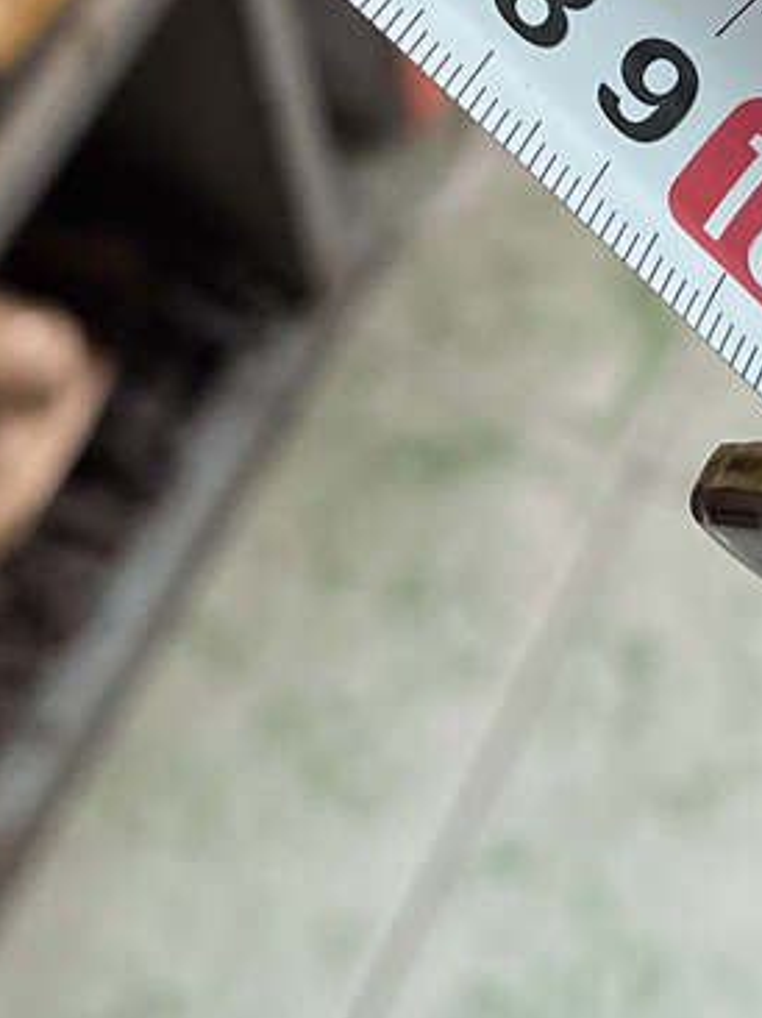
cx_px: 459
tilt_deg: -52.4
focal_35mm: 97
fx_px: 2850
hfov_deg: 15.2
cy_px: -221
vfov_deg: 19.1
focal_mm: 5.1
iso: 160
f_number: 1.6
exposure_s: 1/50
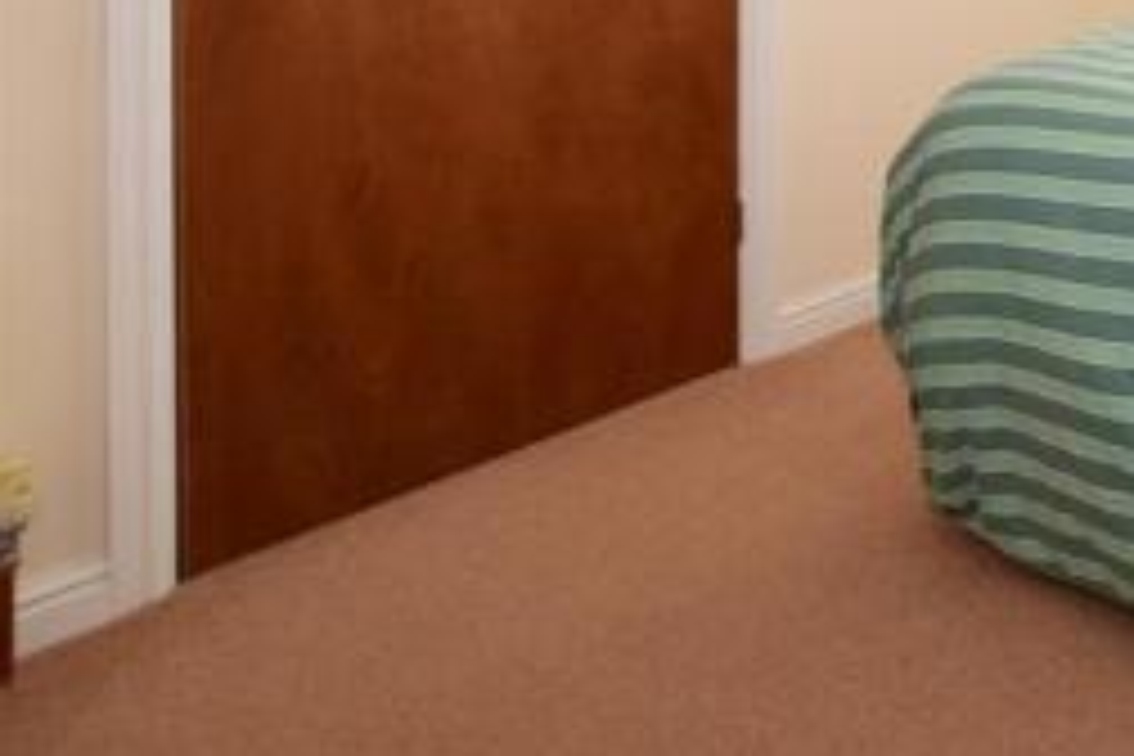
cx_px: 1472
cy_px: -196
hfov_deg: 34.8
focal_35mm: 39
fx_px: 1228
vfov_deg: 28.7
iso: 640
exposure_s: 1/8
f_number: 6.3
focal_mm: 10
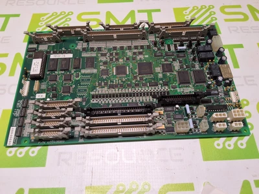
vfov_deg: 49.7
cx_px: 130
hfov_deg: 63.4
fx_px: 209
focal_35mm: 28
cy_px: 97
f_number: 1.9
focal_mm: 2.91
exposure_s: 1/128
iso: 32
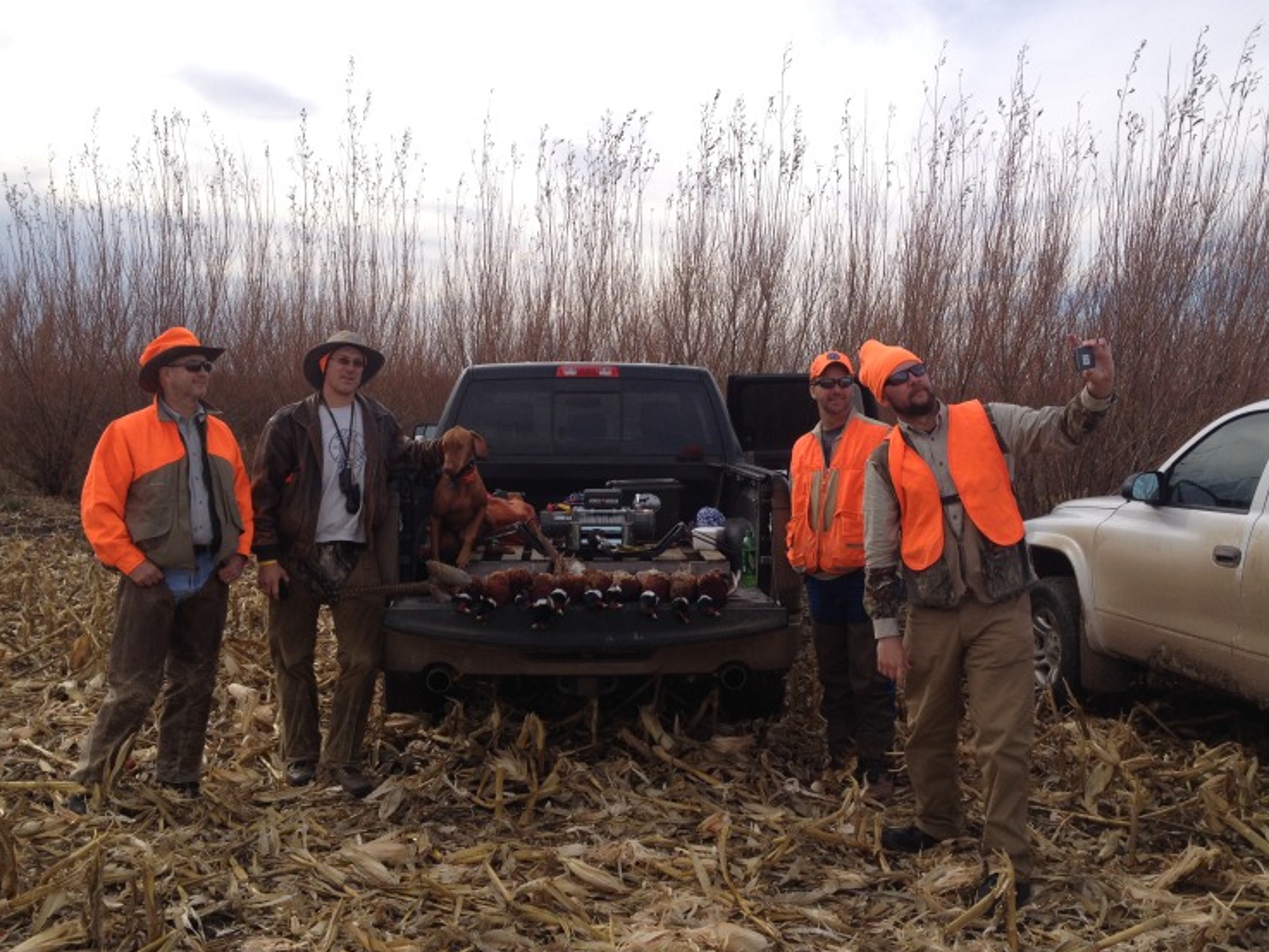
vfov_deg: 37.7
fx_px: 1393
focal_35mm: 38
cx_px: 637
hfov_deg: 49.0
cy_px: 508
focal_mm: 4.28
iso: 50
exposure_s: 1/1200
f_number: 2.4
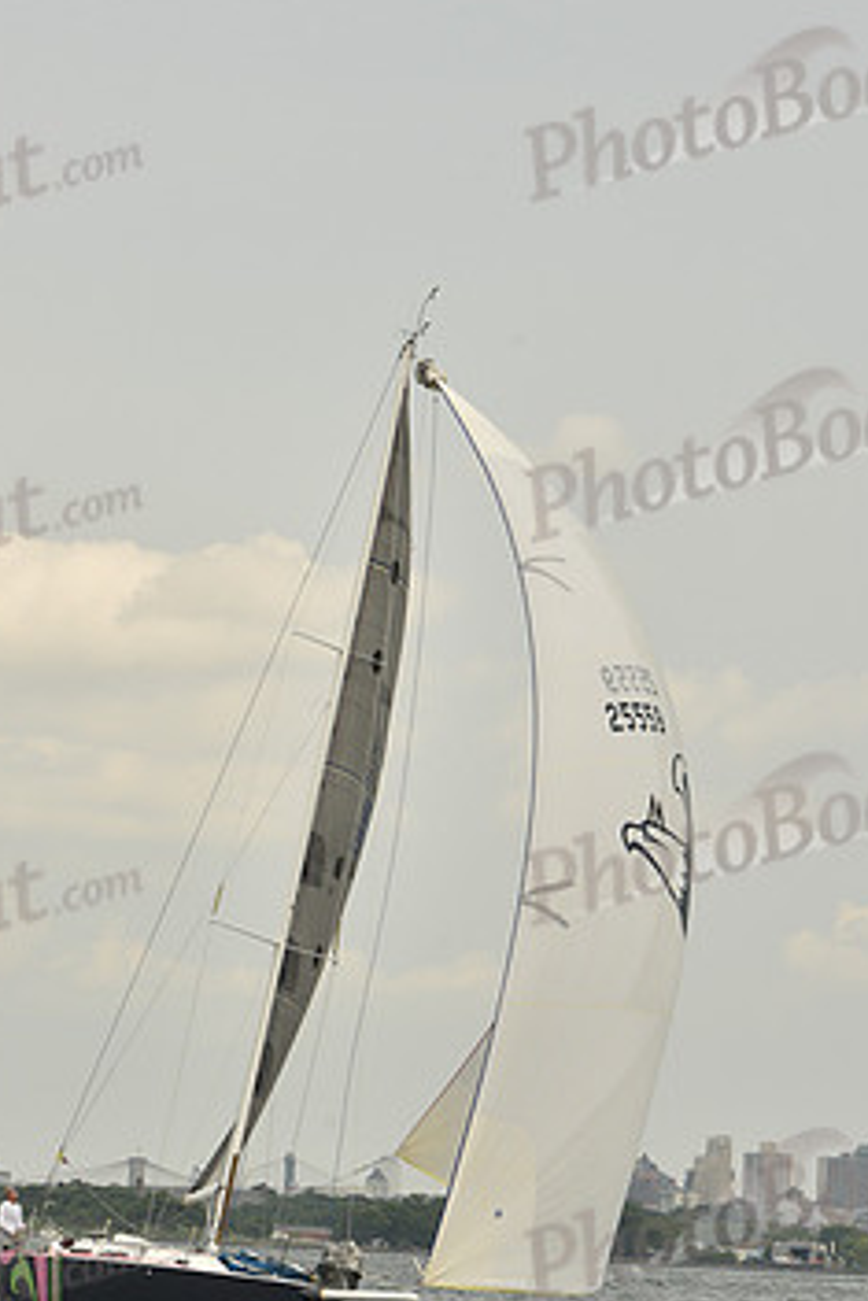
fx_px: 5058
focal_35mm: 140
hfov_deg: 9.8
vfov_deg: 14.6
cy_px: 691
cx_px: 334
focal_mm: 85
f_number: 11
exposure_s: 1/640
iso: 250
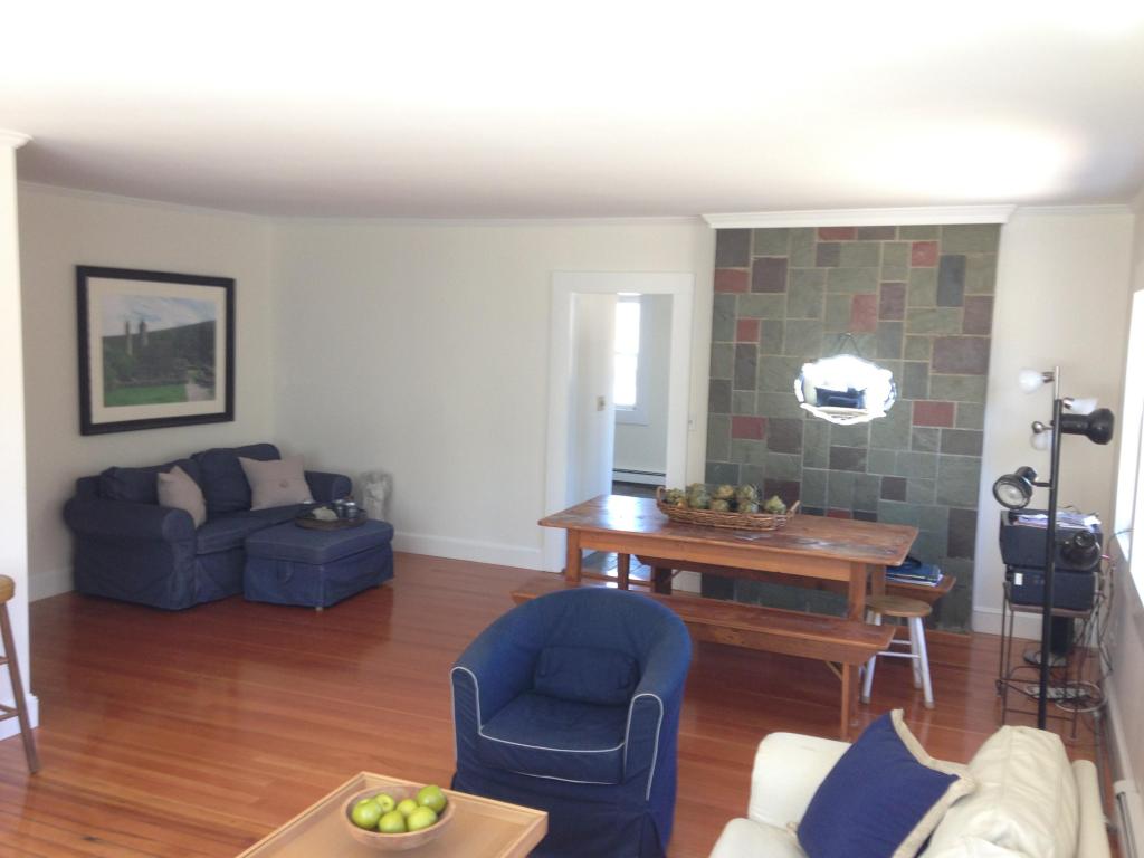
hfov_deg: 55.4
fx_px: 1091
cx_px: 572
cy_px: 429
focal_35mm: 33
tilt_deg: -5.6
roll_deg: -1.6
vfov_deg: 42.9
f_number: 2.4
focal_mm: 4.12
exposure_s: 1/20
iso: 80
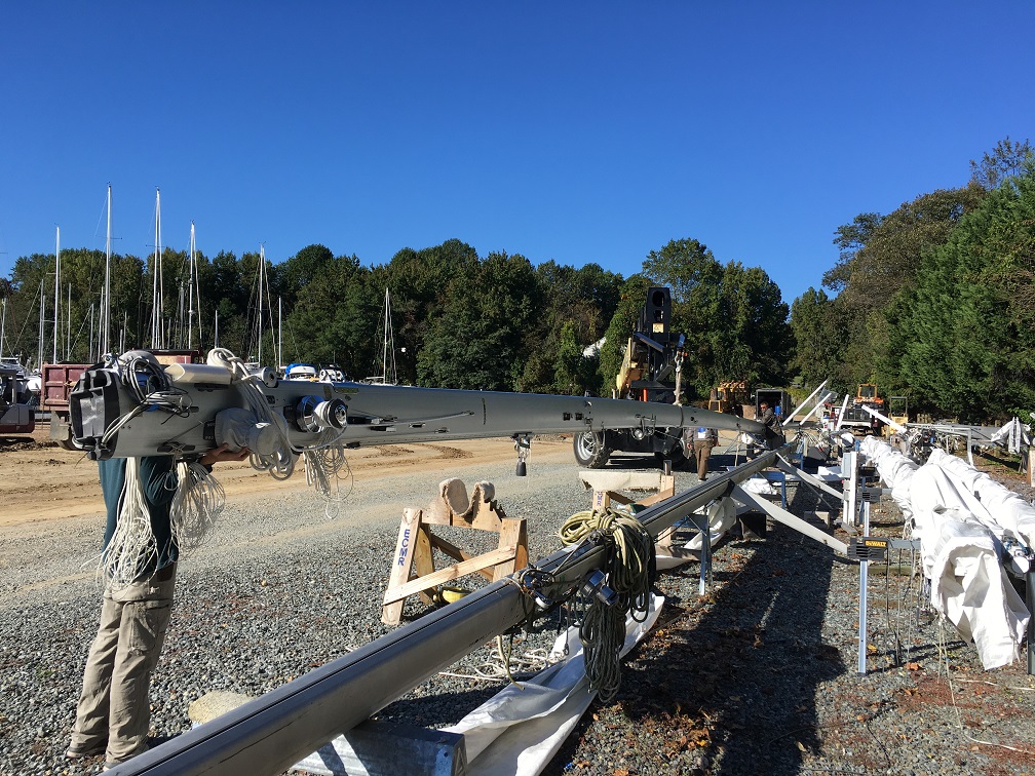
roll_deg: -3.2
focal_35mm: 29
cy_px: 388
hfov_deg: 61.7
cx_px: 518
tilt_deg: +4.0
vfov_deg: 48.2
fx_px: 867
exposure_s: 1/1261
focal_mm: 4.15
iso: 25
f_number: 2.2
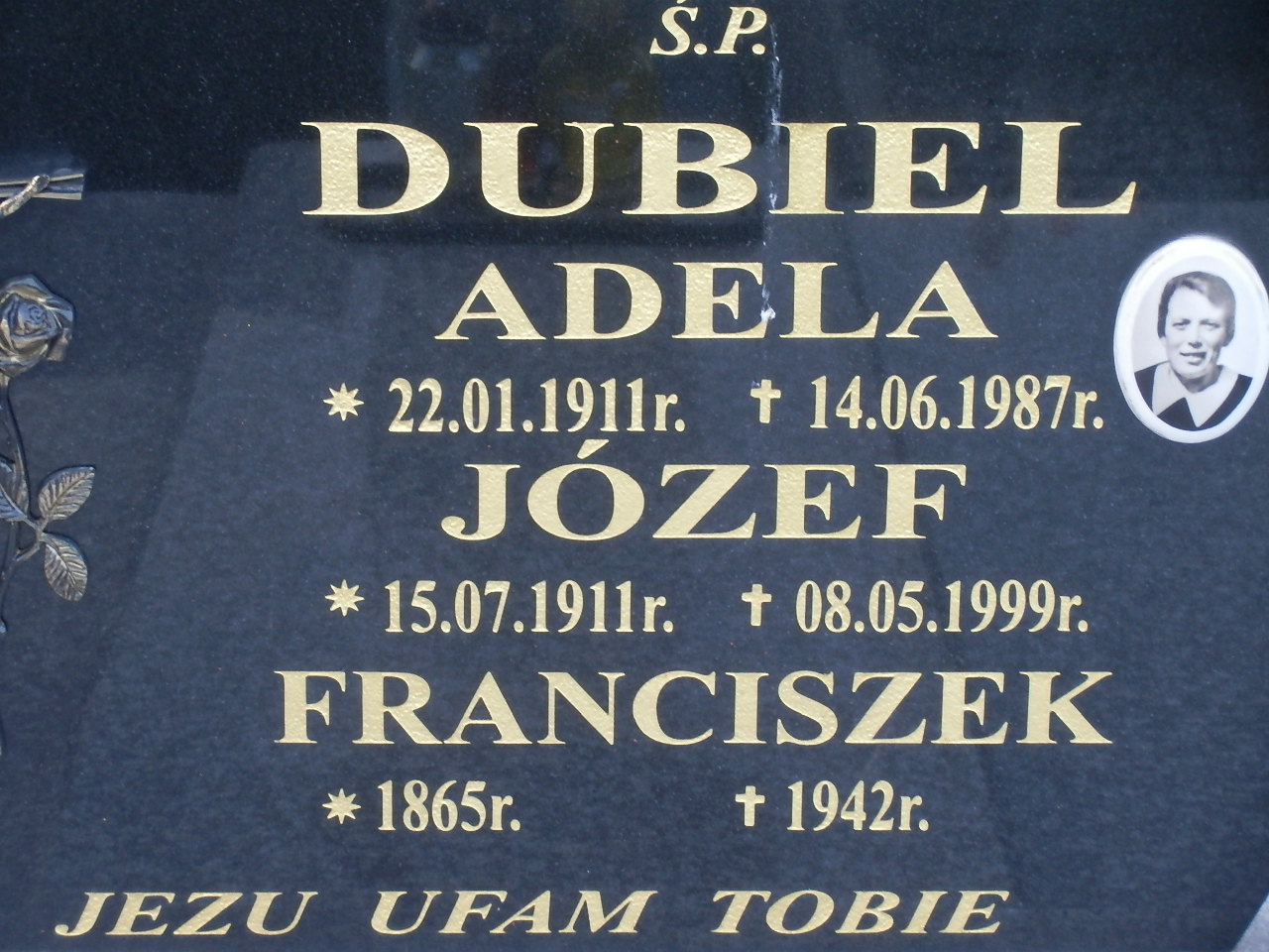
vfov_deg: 12.0
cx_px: 634
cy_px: 476
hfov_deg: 15.9
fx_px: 4546
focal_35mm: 124
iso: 320
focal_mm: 21.9
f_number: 5.7
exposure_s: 1/60
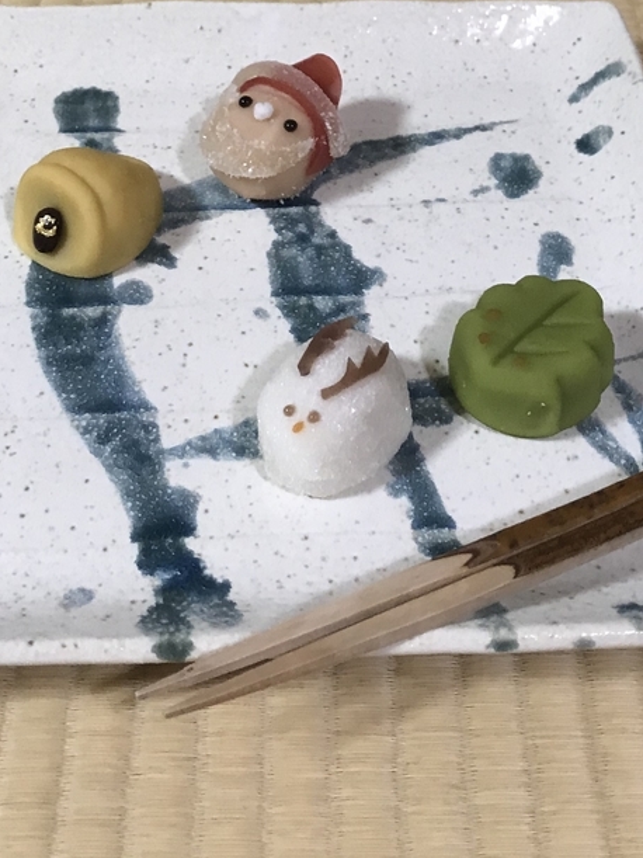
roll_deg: +0.3
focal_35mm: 55
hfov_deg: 26.6
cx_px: 320
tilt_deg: -40.2
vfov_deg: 33.8
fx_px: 1363
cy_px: 161
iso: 64
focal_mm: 3.99
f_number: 1.8
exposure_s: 1/17
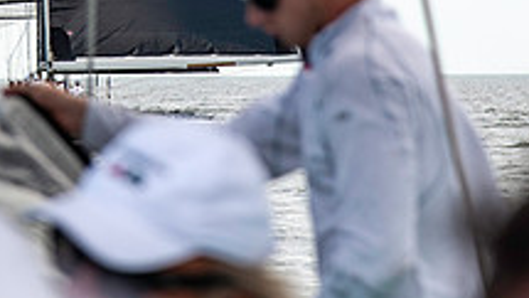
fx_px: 5163
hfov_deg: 5.9
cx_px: 34
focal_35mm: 368
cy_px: -114
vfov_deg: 3.3
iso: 250
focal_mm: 120
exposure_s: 1/1600
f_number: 5
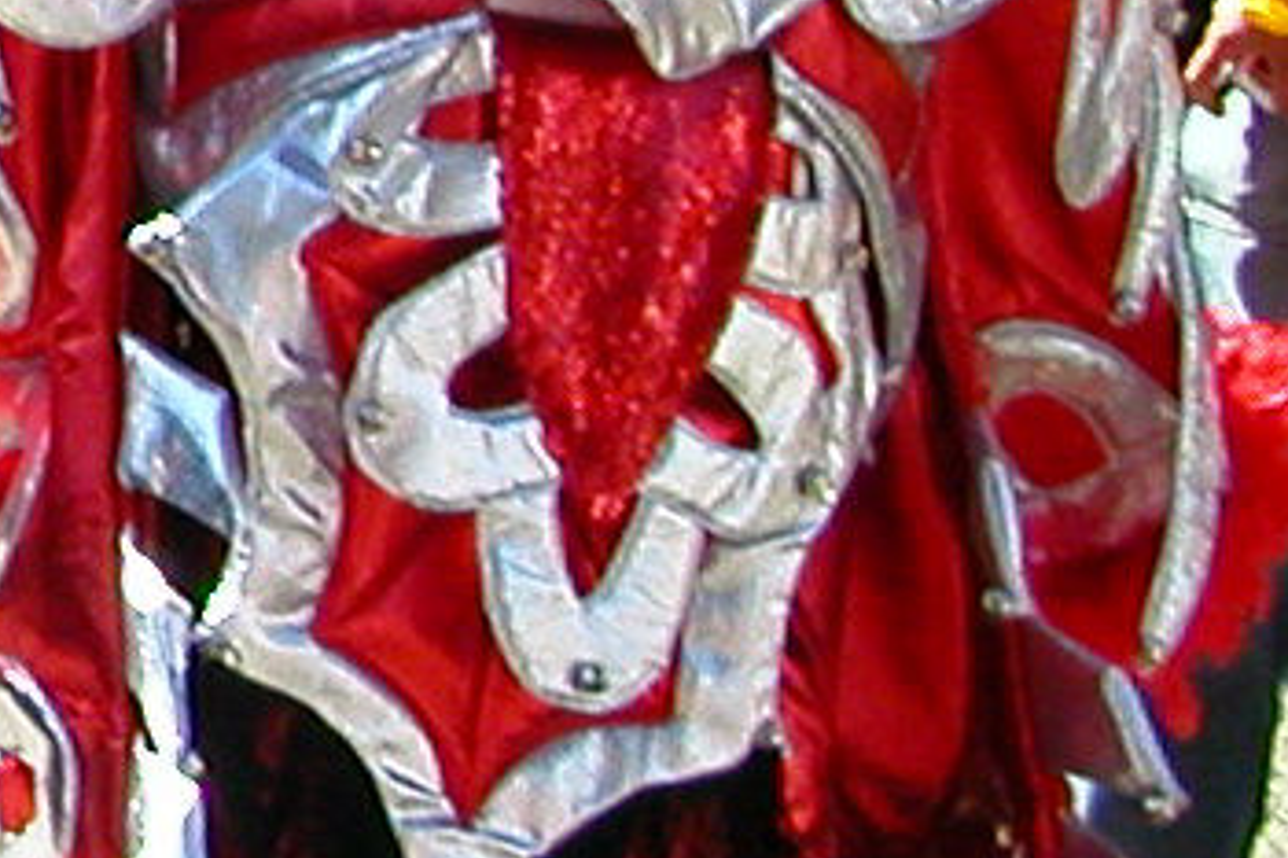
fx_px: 6294
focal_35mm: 176
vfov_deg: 7.7
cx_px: -1557
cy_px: -110
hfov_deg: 10.4
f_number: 2.7
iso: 100
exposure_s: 1/366
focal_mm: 5.6
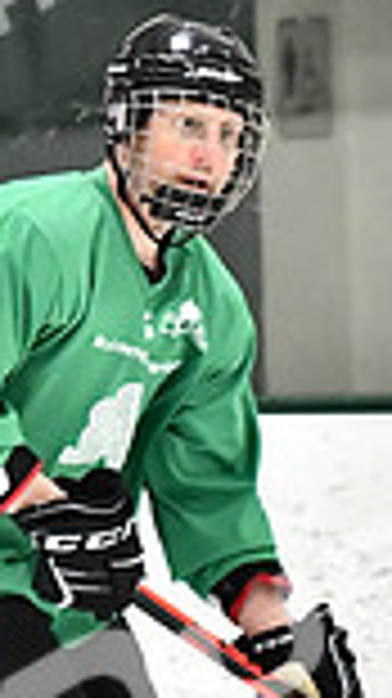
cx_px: 266
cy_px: 606
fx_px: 20712
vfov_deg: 1.9
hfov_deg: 1.1
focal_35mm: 1119
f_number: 2.8
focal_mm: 190
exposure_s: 1/1250
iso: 5000
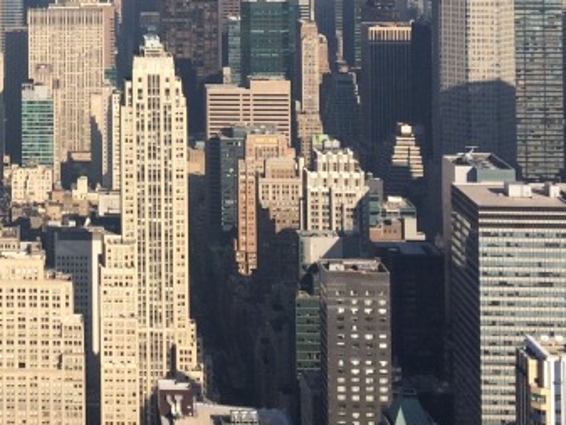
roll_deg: +0.4
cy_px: -161
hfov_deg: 21.3
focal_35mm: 88
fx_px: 1439
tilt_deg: -1.9
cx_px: -24
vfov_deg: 15.8
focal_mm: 4.15
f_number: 2.2
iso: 32
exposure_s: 1/2740
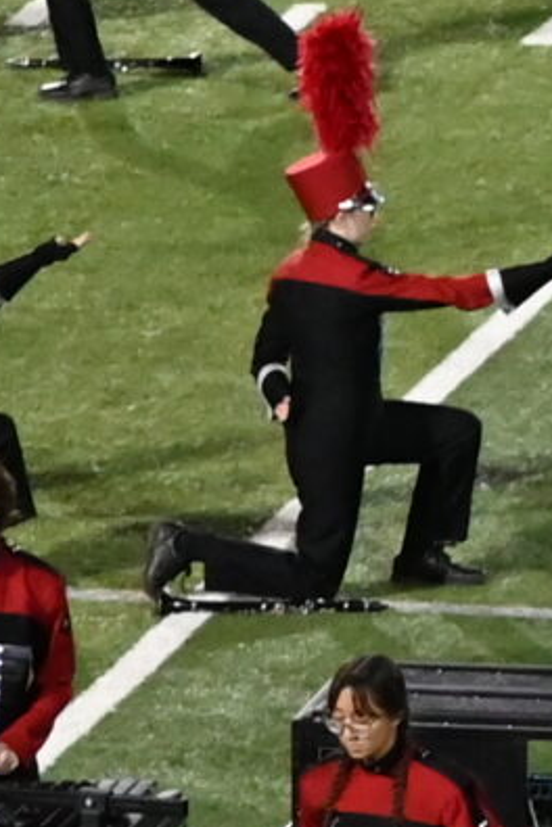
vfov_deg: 3.0
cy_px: -283
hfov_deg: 2.0
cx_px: 1978
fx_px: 15616
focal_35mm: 679
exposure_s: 1/80
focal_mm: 70
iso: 3200
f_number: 4.5
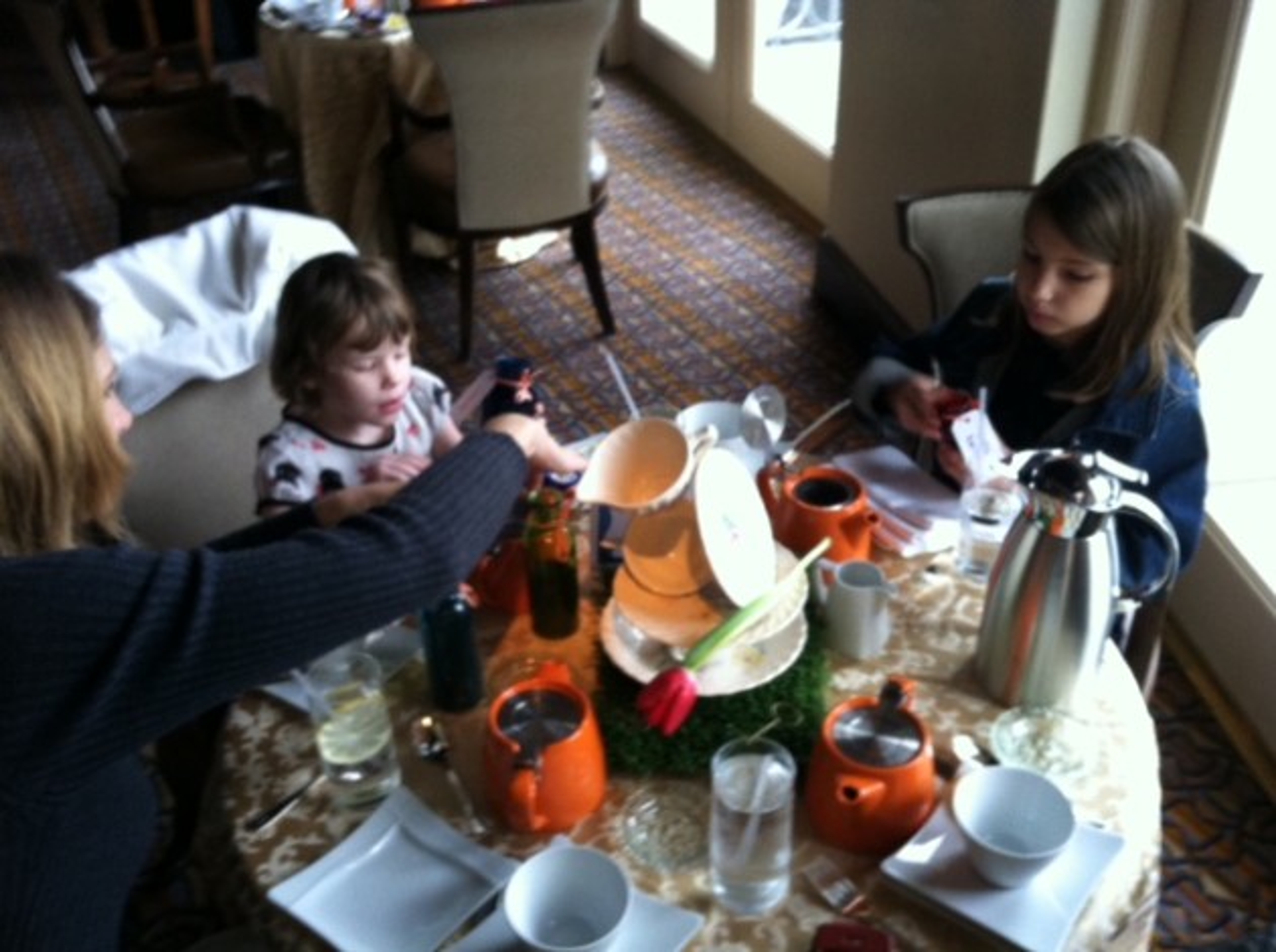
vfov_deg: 40.6
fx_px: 1288
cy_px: 476
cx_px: 638
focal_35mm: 35
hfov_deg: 52.7
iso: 125
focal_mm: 3.85
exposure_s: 1/15
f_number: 2.8
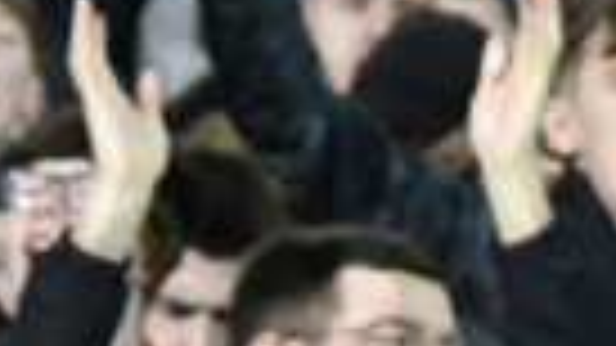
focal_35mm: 643
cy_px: 699
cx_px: 333
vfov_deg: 1.9
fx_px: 10501
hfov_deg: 3.4
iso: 6400
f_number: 2.8
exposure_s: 1/640
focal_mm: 70
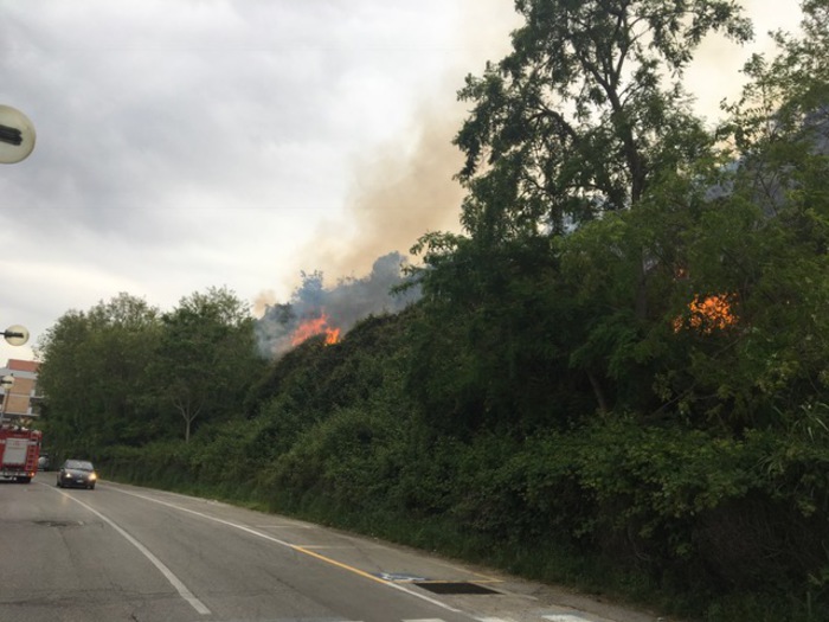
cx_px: 414
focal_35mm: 29
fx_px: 695
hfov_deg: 61.7
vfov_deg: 48.2
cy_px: 311
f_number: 2.2
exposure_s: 1/509
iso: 25
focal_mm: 4.15
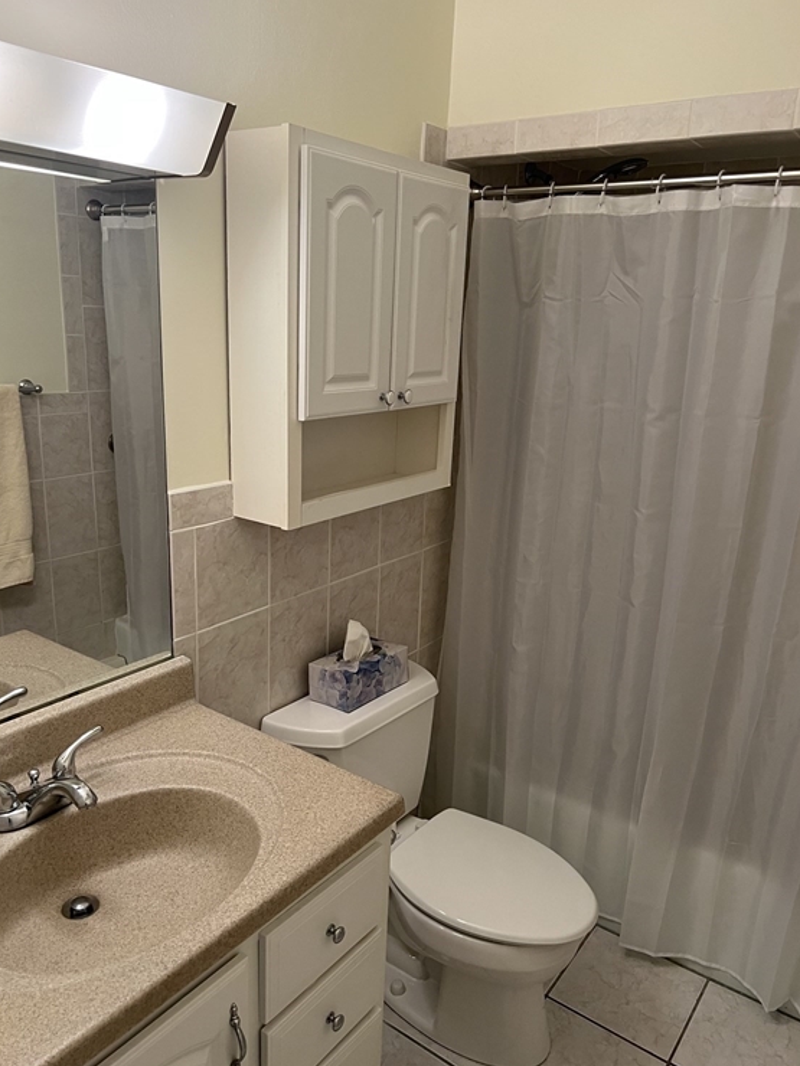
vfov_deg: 65.3
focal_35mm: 27
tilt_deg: -14.9
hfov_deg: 51.4
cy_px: 530
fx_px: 832
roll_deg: -2.2
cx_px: 394
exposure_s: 1/60
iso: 100
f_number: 1.5
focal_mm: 5.7
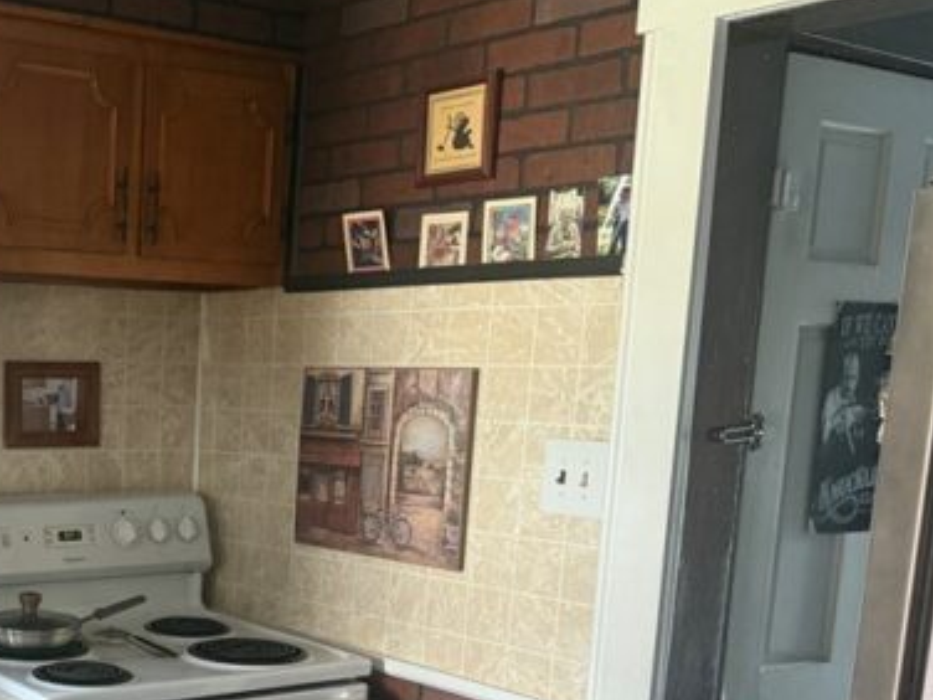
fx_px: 1375
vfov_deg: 27.8
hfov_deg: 35.2
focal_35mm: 51
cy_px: 593
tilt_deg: -9.1
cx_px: 82
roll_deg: -1.7
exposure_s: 1/60
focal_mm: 6.76
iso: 400
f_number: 1.78
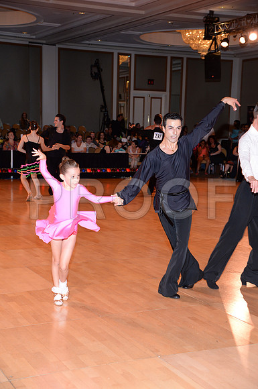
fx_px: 668
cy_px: 194
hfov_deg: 21.8
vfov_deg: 32.4
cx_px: 129
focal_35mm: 62
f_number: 5
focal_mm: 62
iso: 1250
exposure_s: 1/200
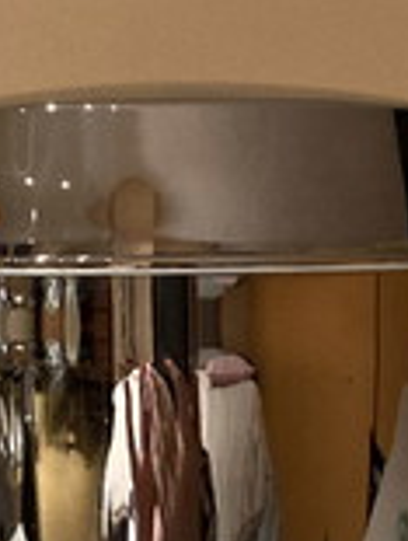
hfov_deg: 12.1
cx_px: 237
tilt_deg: -2.4
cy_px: 435
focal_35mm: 123
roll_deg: -0.6
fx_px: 1925
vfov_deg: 15.9
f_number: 1.8
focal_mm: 3.99
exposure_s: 1/33
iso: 320
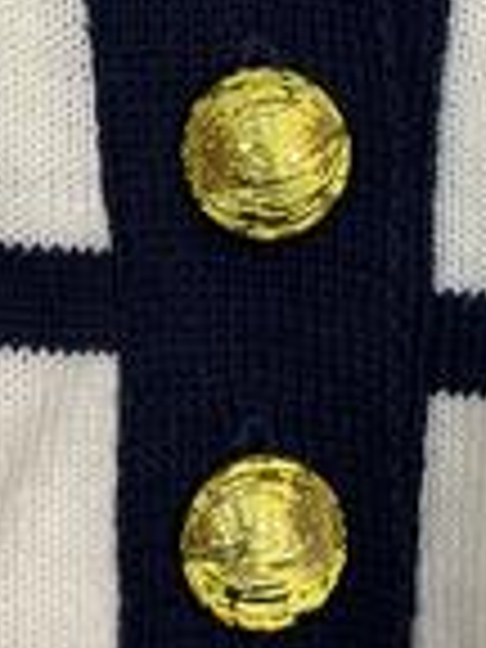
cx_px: 284
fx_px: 2658
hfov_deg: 10.4
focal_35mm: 142
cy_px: -148
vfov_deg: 13.5
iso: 160
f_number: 1.78
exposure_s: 1/100
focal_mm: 6.86
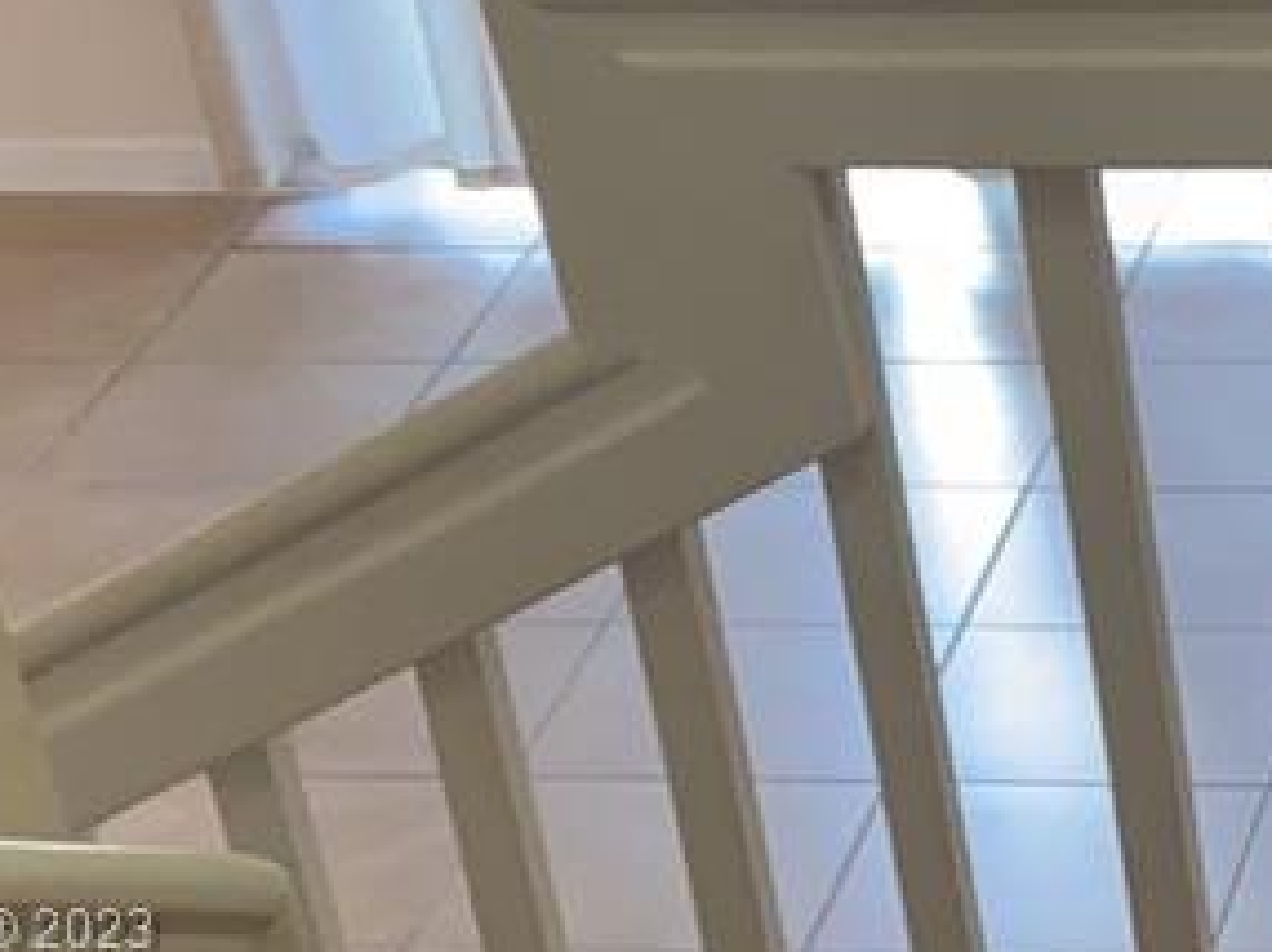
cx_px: 1343
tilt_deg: -34.9
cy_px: 934
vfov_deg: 11.6
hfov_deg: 15.3
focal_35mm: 126
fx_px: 4626
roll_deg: +5.5
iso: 250
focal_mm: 4.25
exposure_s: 1/40
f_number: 1.8
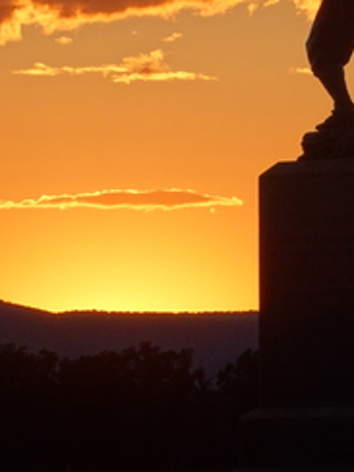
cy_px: 37
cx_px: 238
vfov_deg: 4.0
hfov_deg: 3.0
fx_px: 6749
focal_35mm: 495
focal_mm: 37.51
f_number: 6.3
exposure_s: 1/250
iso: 80
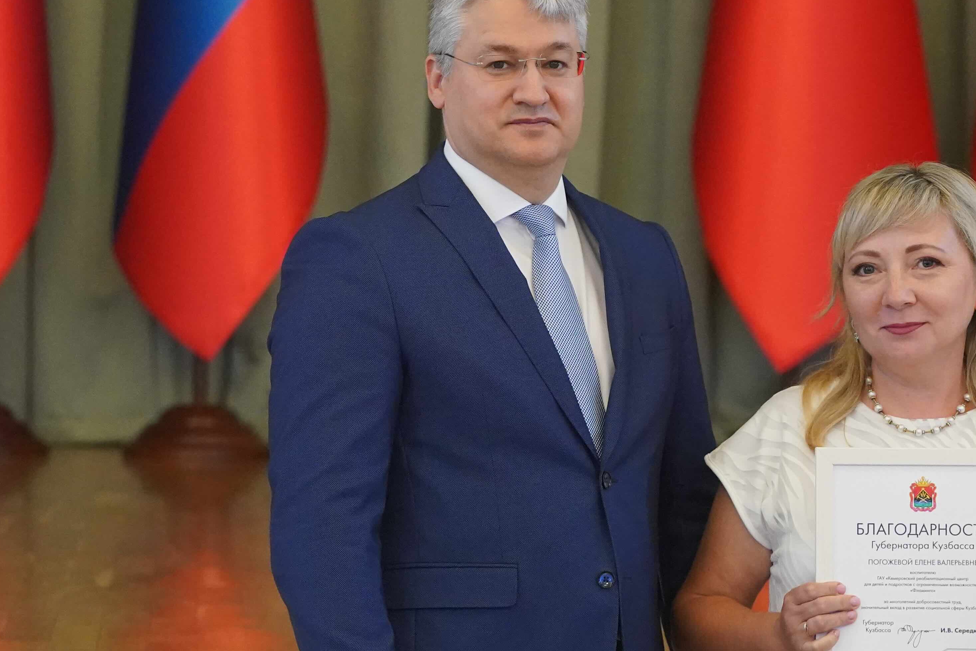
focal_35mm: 194
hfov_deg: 10.6
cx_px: 689
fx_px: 5259
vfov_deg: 7.1
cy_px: 343
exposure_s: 1/320
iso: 6400
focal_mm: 95
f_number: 4.5
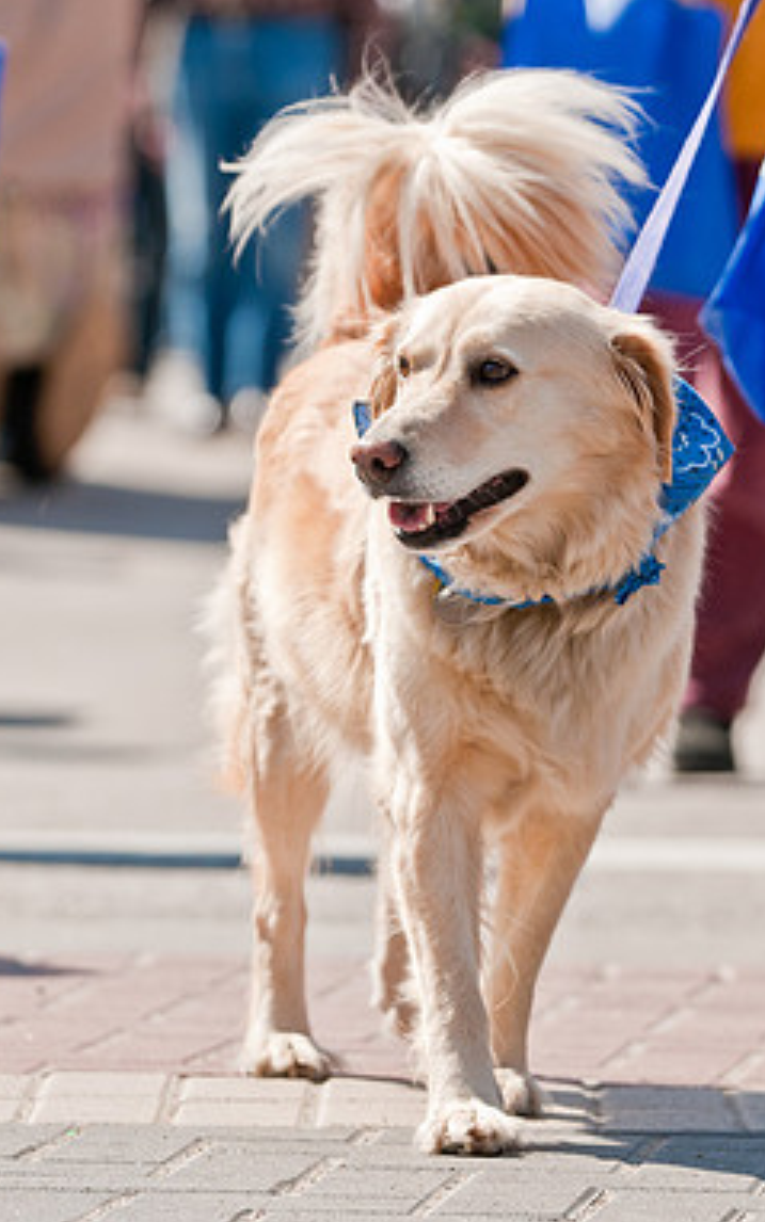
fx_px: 10033
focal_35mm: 301
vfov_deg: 7.0
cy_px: 613
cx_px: 525
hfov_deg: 4.4
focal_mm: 130
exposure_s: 1/1250
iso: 200
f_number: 4
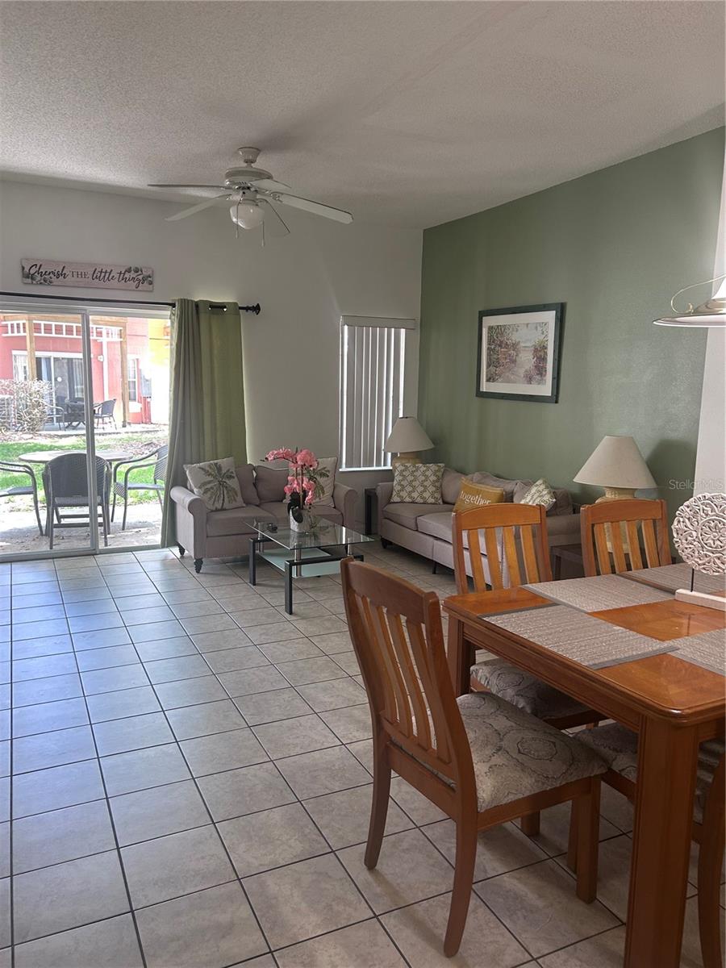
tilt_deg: -8.8
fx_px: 727
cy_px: 484
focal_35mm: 26
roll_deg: -1.4
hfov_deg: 53.1
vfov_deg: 67.3
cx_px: 363
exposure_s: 1/60
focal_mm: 5.7
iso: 100
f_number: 1.5
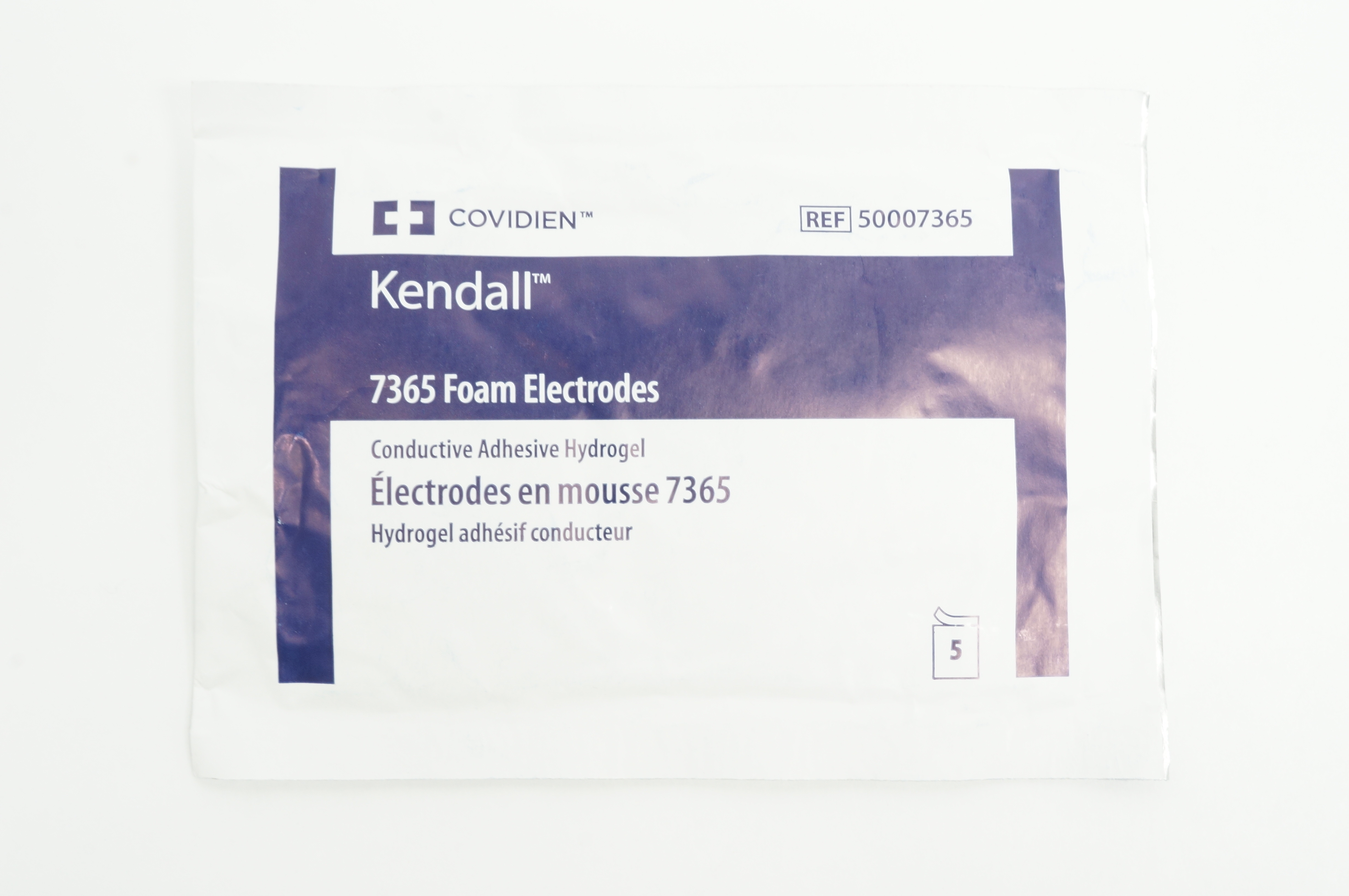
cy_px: 448
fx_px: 1684
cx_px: 674
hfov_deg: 43.6
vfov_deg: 29.8
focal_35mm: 45
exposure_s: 1/5
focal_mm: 30
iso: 400
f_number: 14
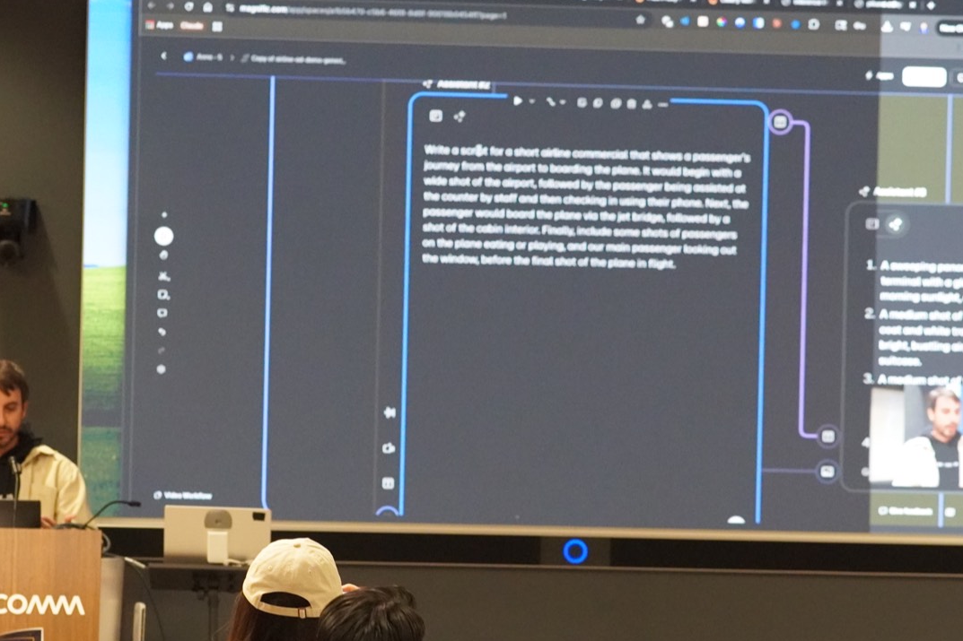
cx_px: 430
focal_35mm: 168
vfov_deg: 8.2
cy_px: 447
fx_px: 4486
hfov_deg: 12.3
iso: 6400
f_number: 4
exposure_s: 1/160
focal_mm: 75
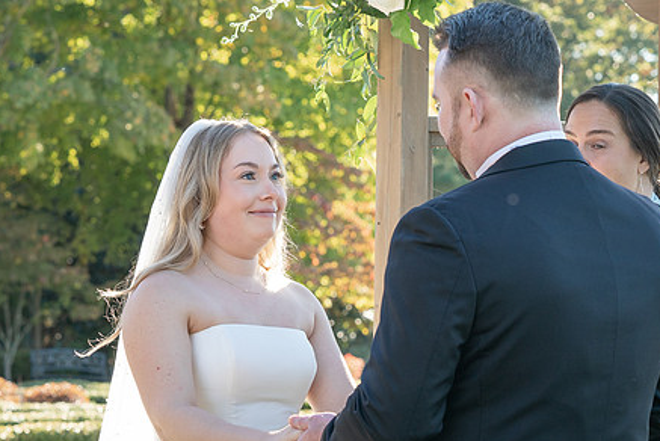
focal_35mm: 136
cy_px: 310
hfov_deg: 15.1
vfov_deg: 10.1
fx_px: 2495
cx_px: 370
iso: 400
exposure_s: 1/250
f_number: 5.6
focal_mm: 70
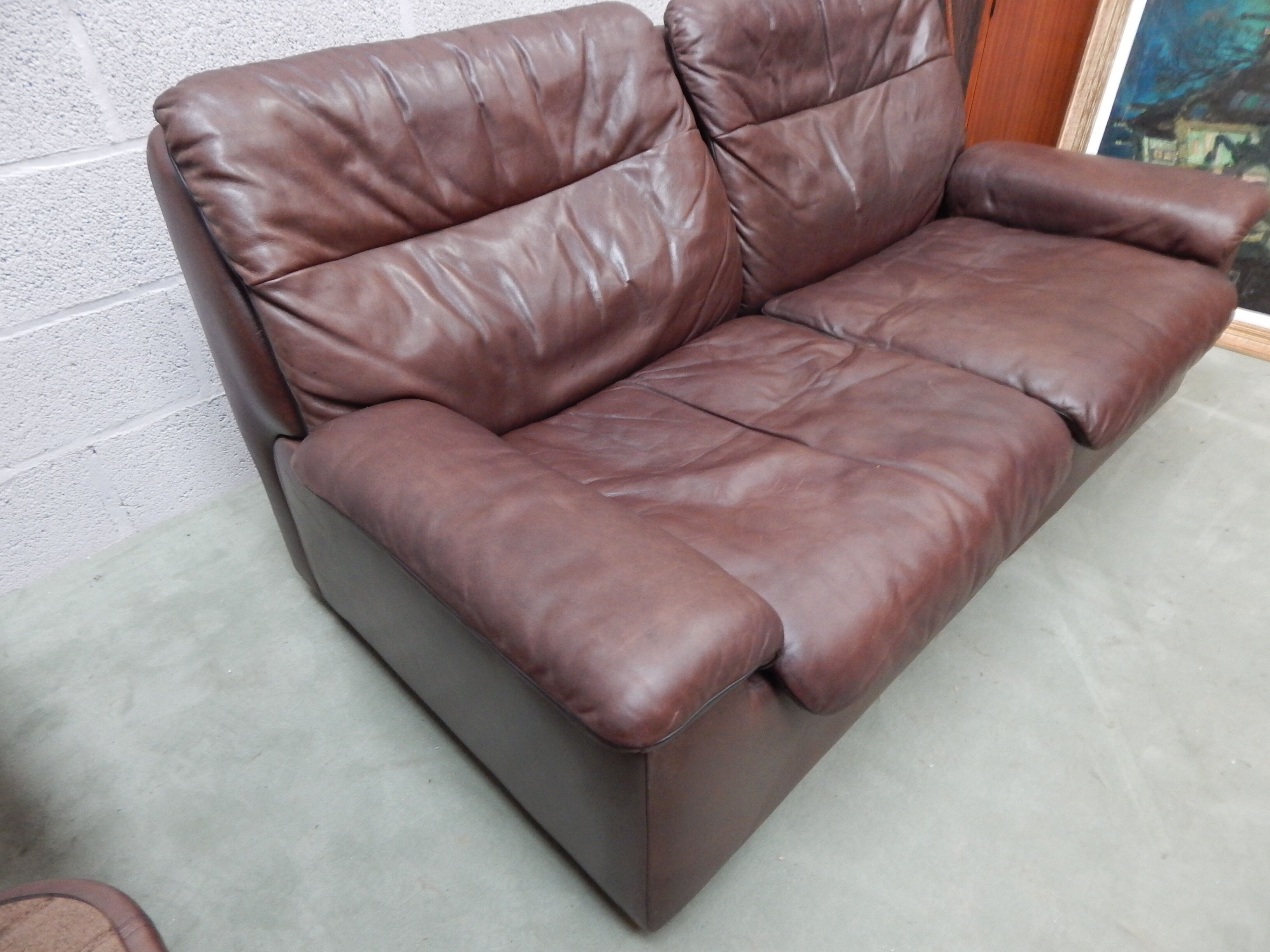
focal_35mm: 22
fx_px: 807
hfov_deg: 76.4
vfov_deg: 61.1
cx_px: 635
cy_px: 476
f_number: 3
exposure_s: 1/10
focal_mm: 4
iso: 400
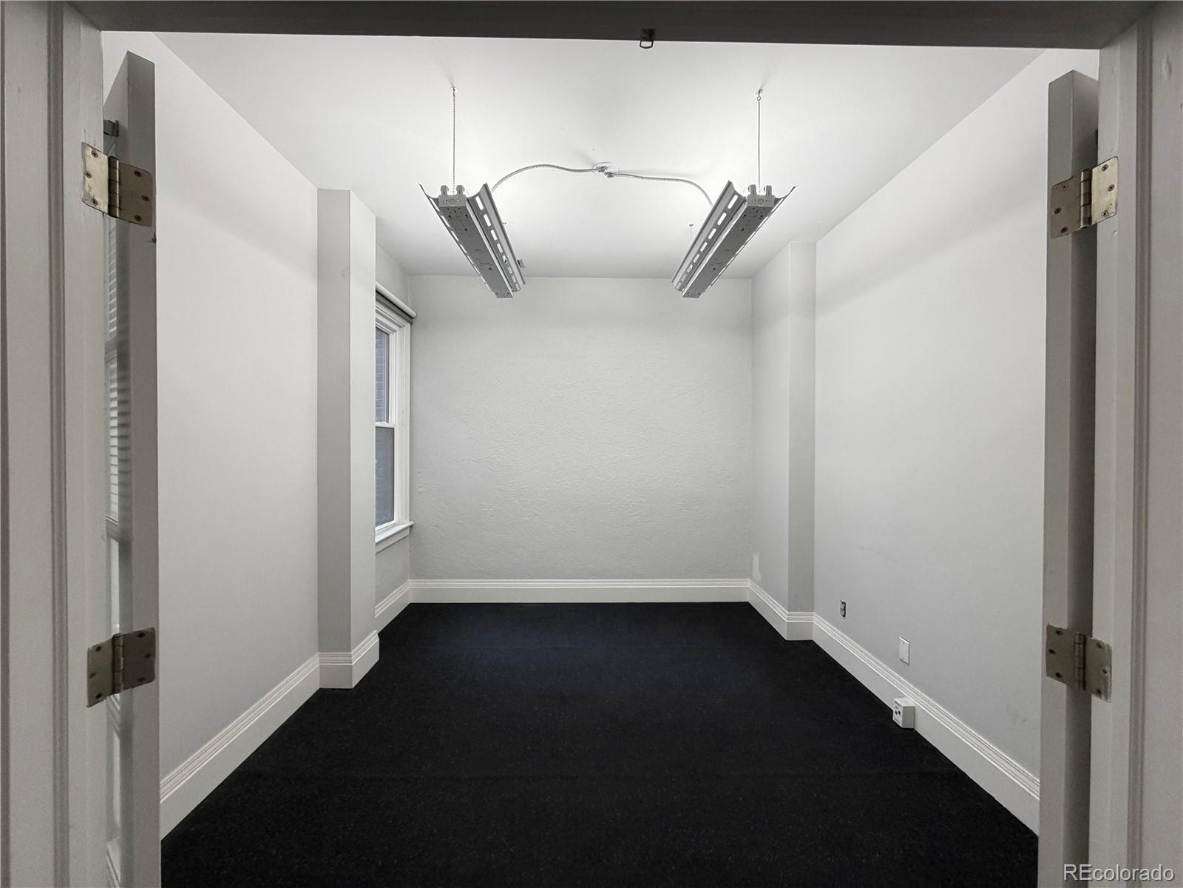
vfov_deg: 85.7
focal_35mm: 14
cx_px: 592
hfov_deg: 102.1
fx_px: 478
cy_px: 444
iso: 200
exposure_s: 1/60
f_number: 2.2
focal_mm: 2.22
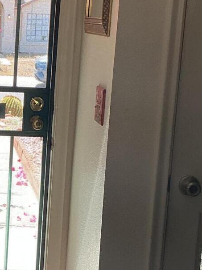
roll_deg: -2.0
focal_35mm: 96
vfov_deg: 20.4
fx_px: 747
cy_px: 134
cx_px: -20
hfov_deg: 15.0
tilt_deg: -9.5
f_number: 1.8
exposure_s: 1/120
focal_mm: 3
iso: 40
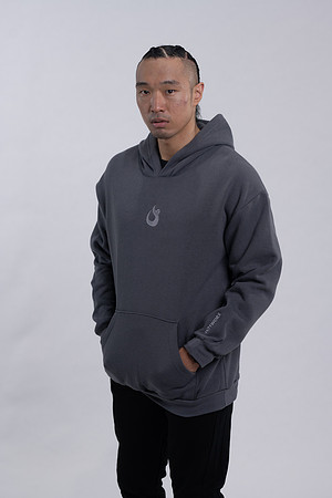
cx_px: 166
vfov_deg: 23.9
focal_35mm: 85
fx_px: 1176
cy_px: 249
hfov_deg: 16.1
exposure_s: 1/125
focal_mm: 85
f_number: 4
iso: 125
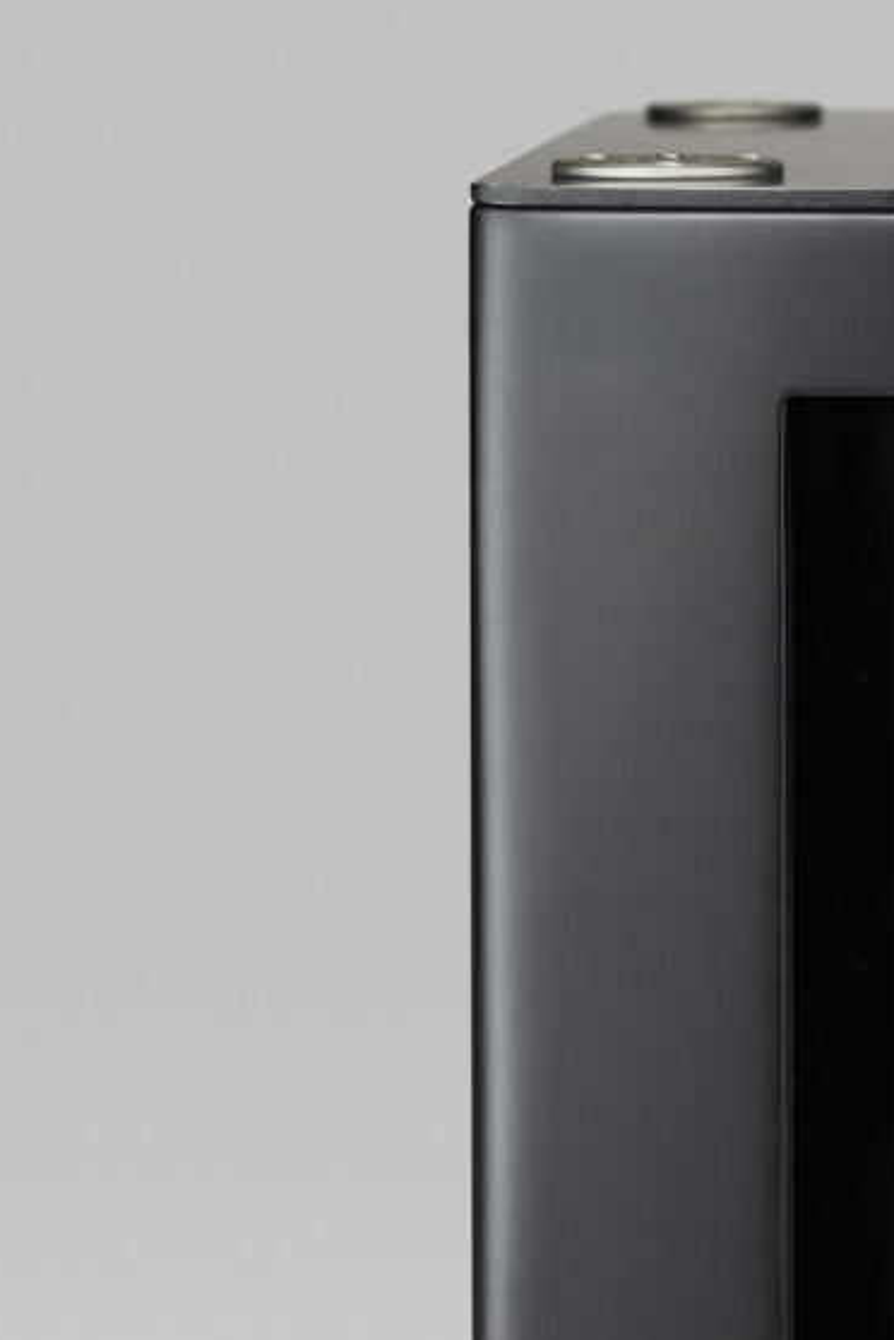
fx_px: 4209
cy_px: 802
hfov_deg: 12.1
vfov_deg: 18.1
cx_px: 704
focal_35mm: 113
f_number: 9
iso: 1600
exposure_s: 1/60
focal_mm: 70
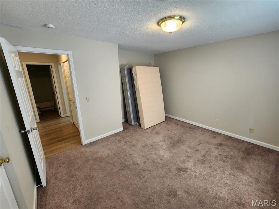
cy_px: 104
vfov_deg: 89.9
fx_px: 105
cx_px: 140
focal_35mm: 13
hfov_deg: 106.2
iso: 200
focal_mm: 2.2
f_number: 2.2
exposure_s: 1/60
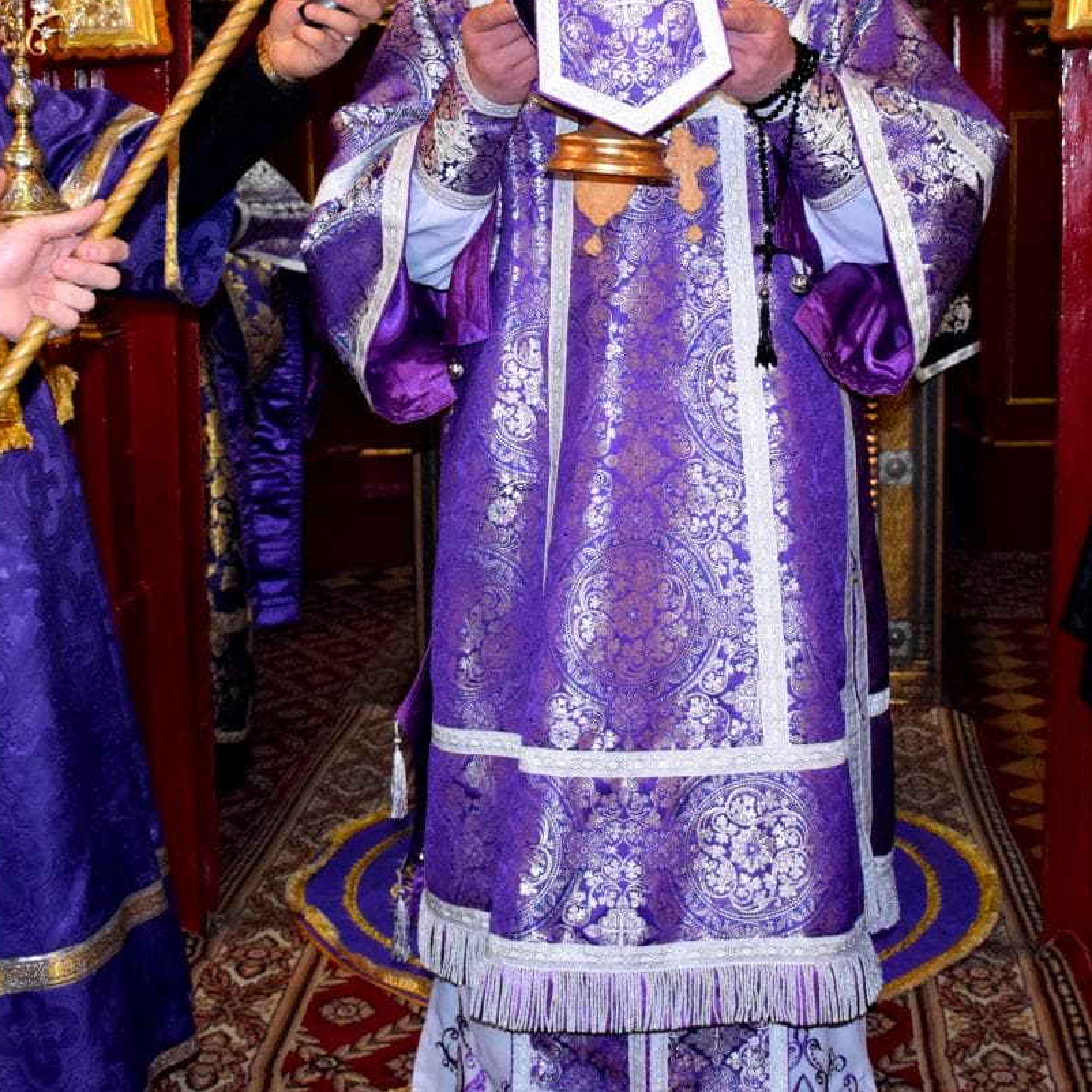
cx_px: 593
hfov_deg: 31.1
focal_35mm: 55
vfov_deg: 30.8
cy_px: 330
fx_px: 1963
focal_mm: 18
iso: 3200
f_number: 3.5
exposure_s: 1/60
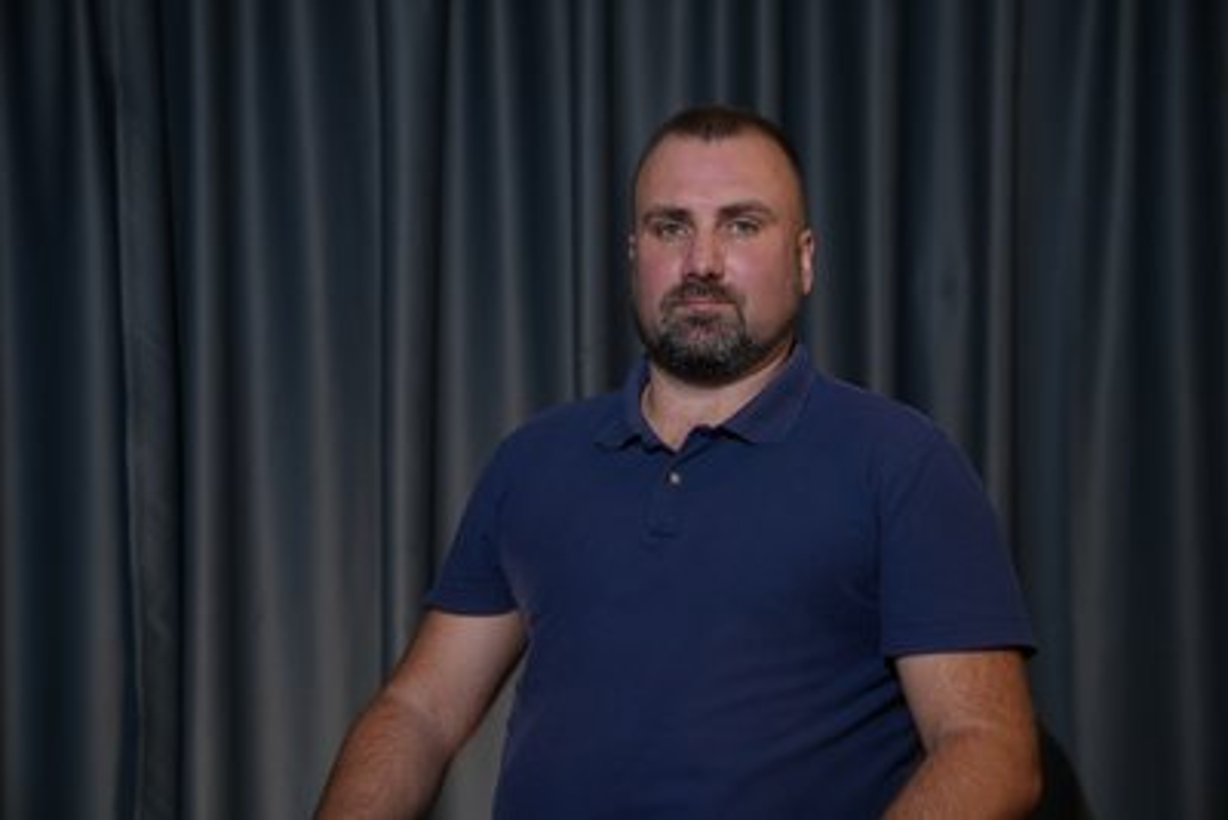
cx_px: 614
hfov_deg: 30.1
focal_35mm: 67
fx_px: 2286
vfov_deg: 20.3
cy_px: 410
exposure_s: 1/100
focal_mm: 67
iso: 2000
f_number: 3.5
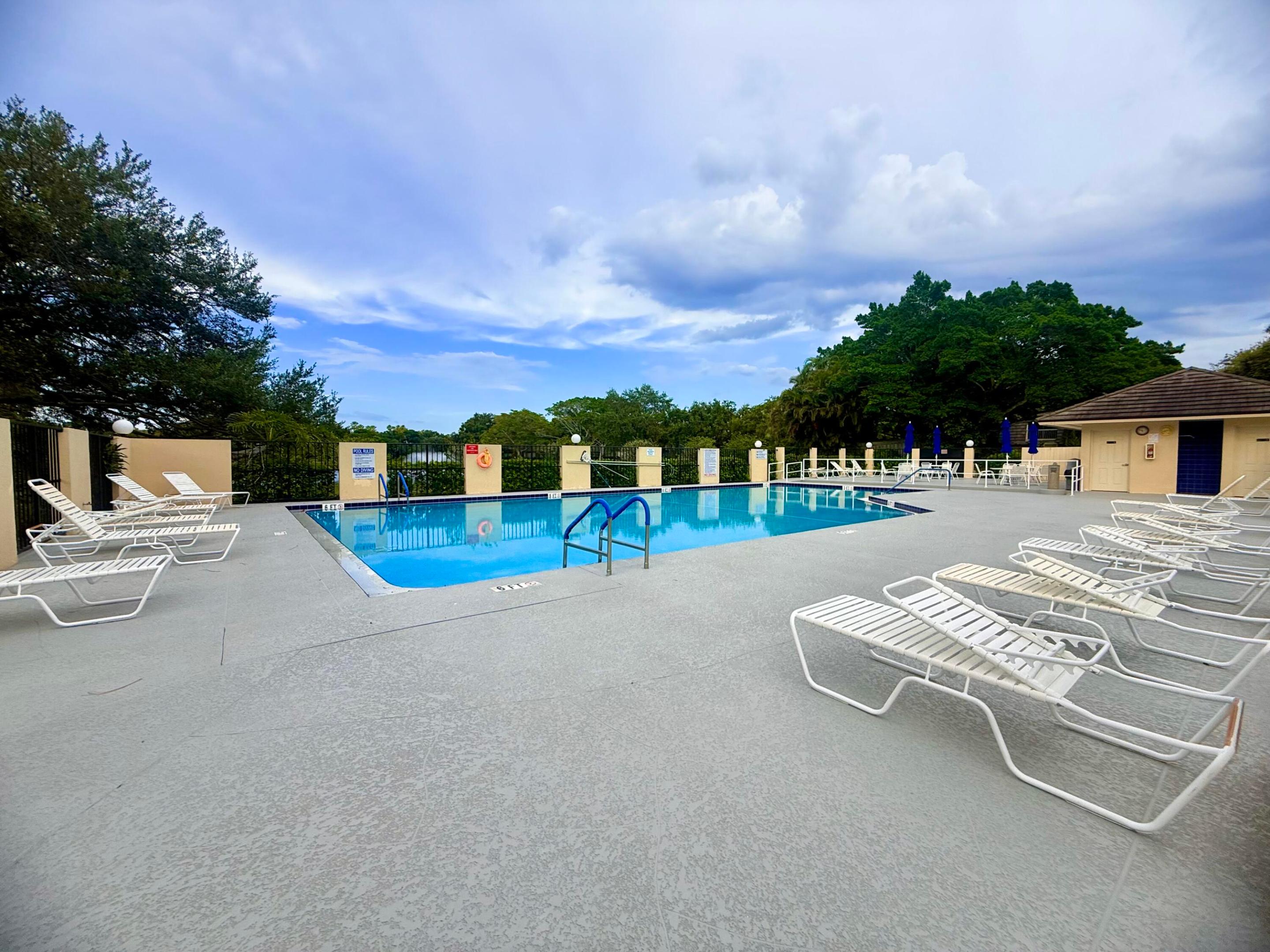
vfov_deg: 85.7
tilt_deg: -0.7
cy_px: 476
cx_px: 635
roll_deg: -0.1
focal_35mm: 14
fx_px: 514
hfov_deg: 102.1
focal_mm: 2.22
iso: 50
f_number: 2.2
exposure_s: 1/1033
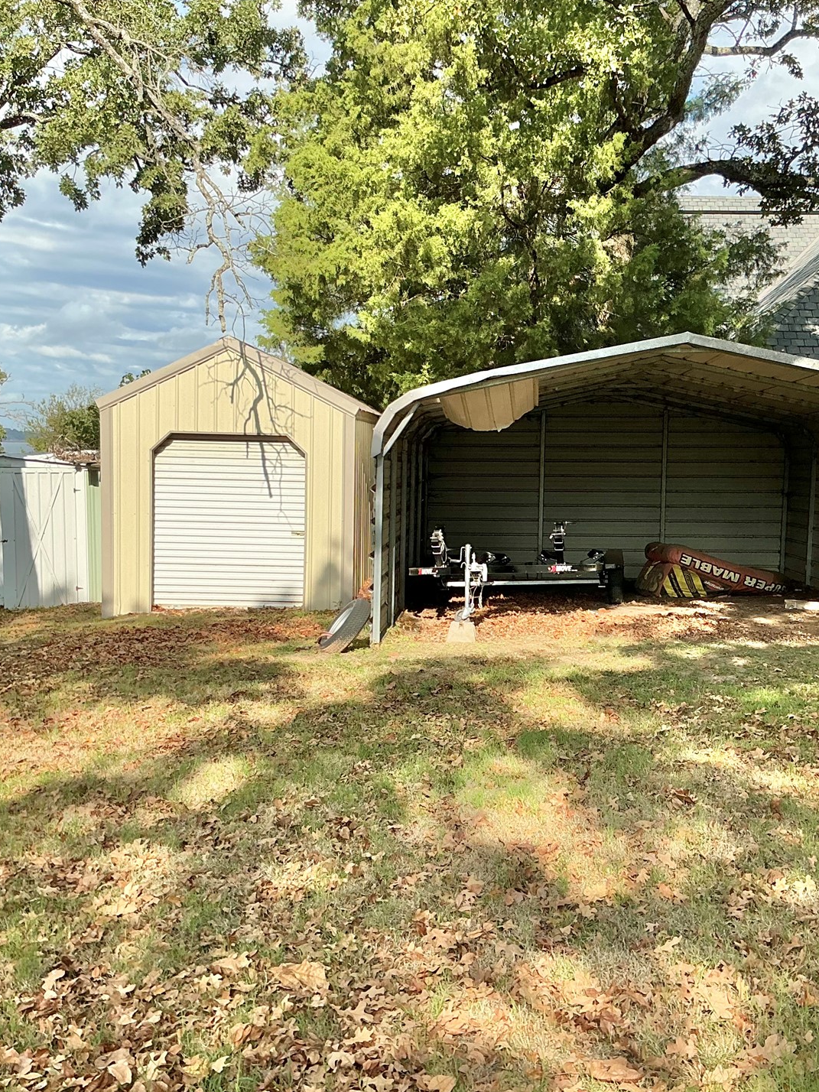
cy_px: 548
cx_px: 453
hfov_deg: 36.8
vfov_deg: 47.9
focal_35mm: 39
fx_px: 1230
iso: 25
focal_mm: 3
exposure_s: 1/944
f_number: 1.8
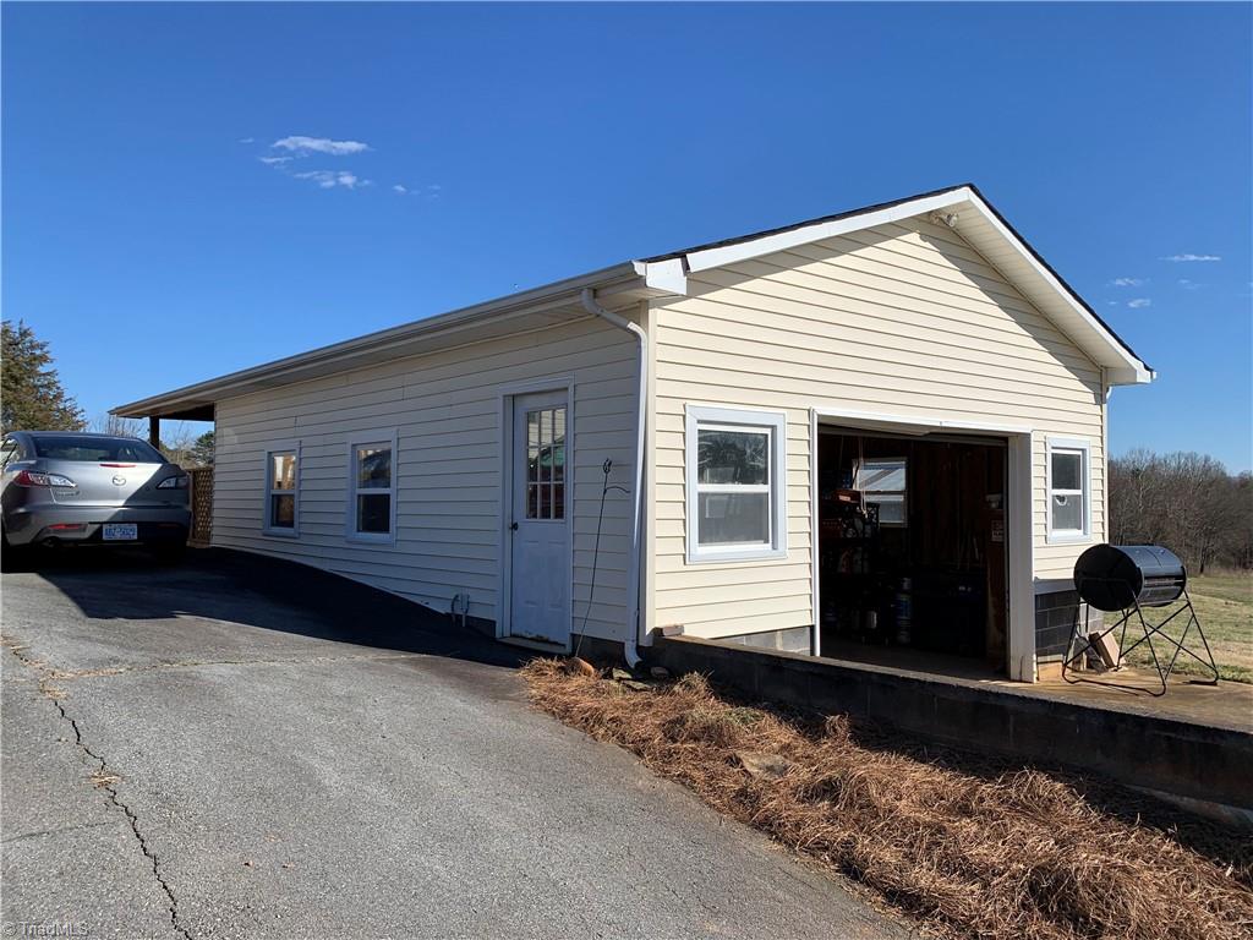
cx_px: 626
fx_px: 941
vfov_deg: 53.1
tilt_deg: +1.1
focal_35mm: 26
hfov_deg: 67.3
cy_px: 470
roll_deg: -0.1
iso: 25
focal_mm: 4.25
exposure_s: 1/2915
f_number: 1.8
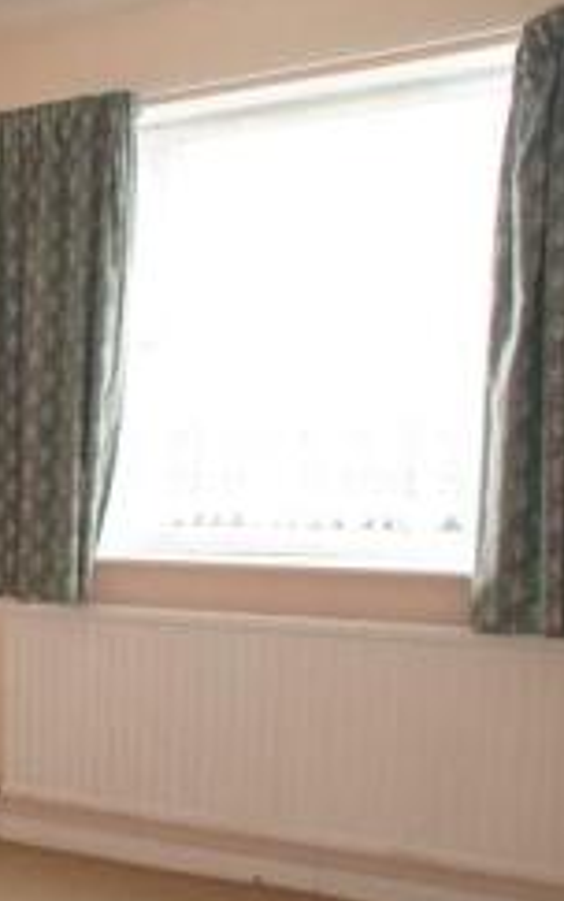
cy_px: 554
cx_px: -345
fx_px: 1622
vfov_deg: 31.0
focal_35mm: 66
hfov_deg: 17.3
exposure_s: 1/80
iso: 800
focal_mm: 16
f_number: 3.2
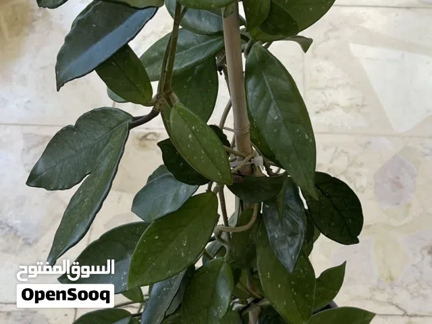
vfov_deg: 54.9
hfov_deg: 69.4
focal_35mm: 25
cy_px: 162
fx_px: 312
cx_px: 216
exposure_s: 1/127
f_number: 1.6
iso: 32
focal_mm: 5.1
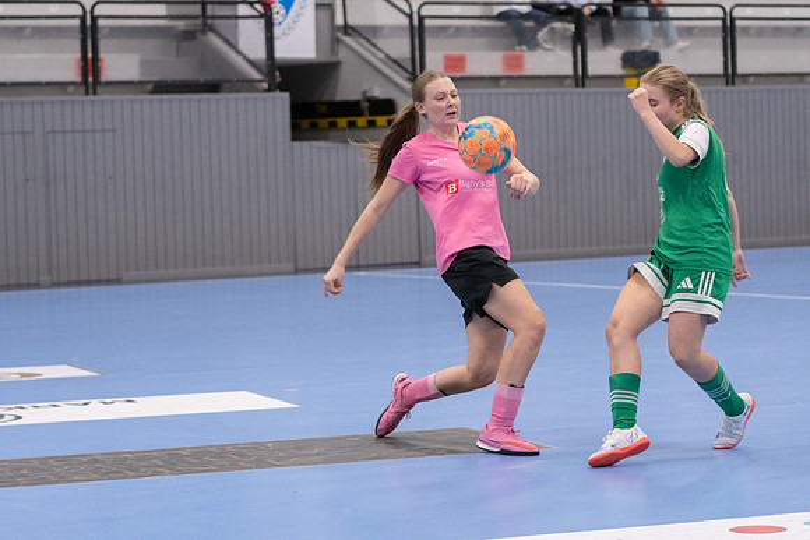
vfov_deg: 11.7
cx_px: 405
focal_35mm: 117
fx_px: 2633
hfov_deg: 17.5
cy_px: 270
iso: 4000
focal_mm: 78
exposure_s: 1/640
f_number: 3.2
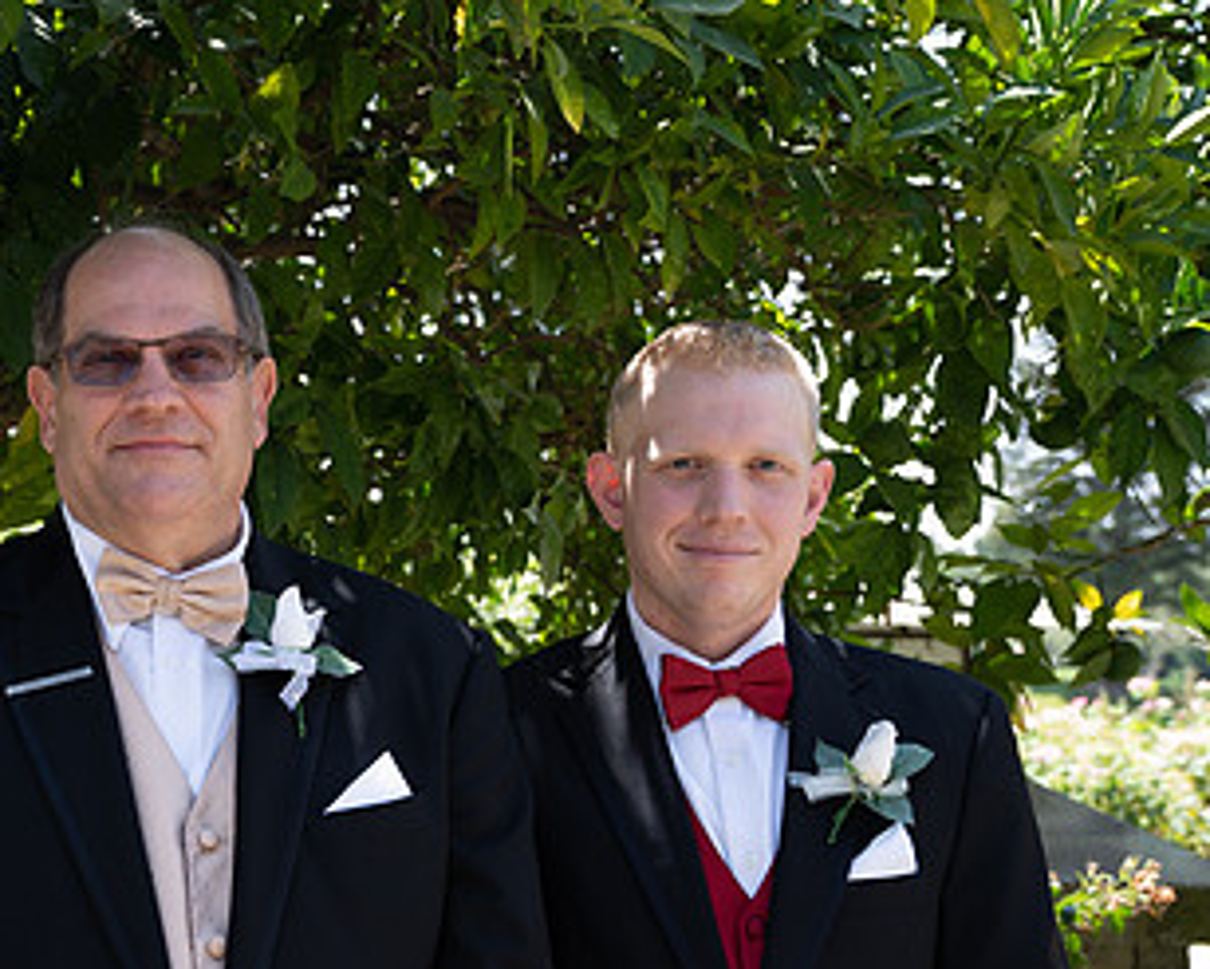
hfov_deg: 29.3
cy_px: 743
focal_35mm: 62
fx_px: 2222
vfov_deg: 24.3
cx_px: 126
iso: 160
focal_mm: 35
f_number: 4.5
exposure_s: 1/200
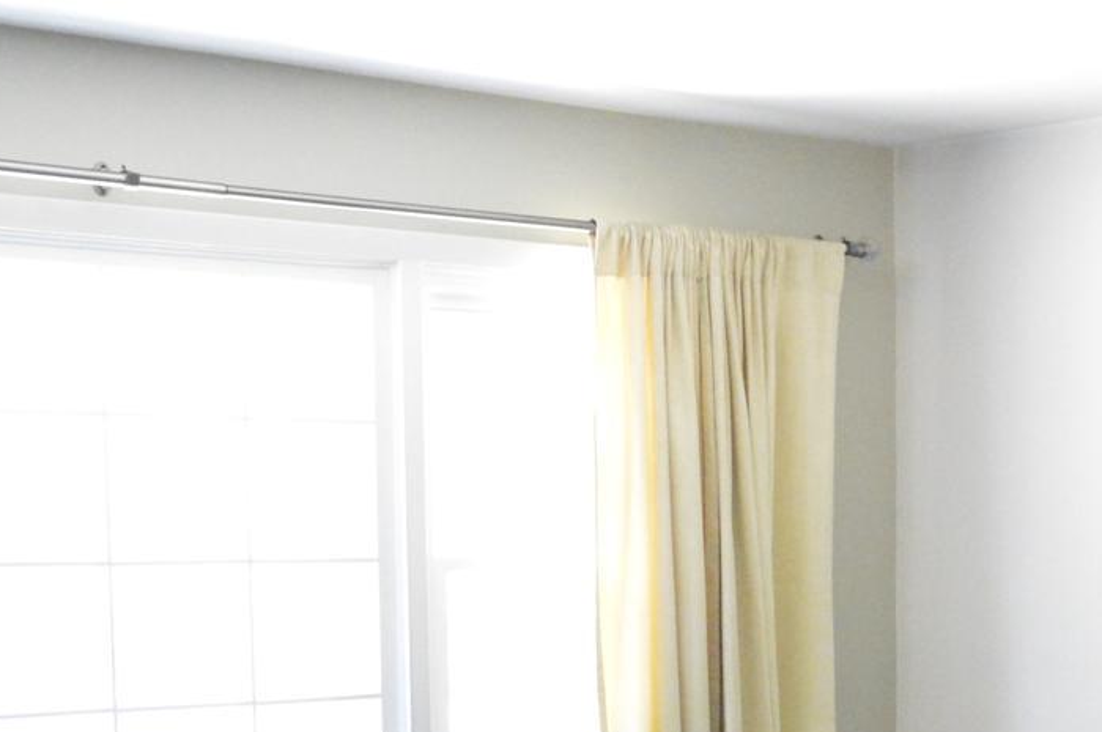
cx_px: 959
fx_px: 2415
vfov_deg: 16.7
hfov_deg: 25.0
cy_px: 794
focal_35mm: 79
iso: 6400
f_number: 5.6
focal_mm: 18
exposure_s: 1/80
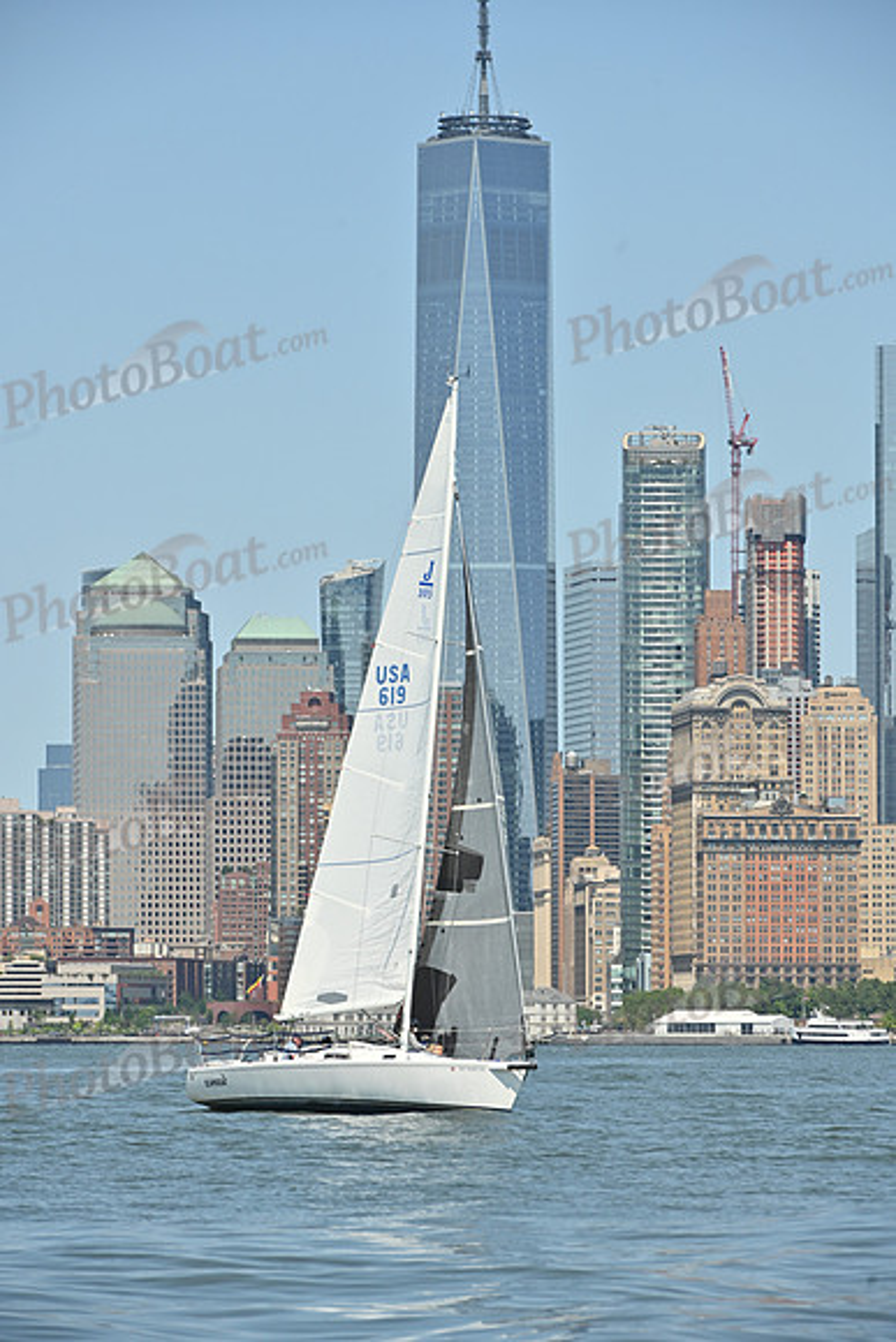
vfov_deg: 10.3
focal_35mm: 200
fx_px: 7462
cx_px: 448
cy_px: 671
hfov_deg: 6.9
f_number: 9
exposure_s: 1/1000
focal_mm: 200
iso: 320
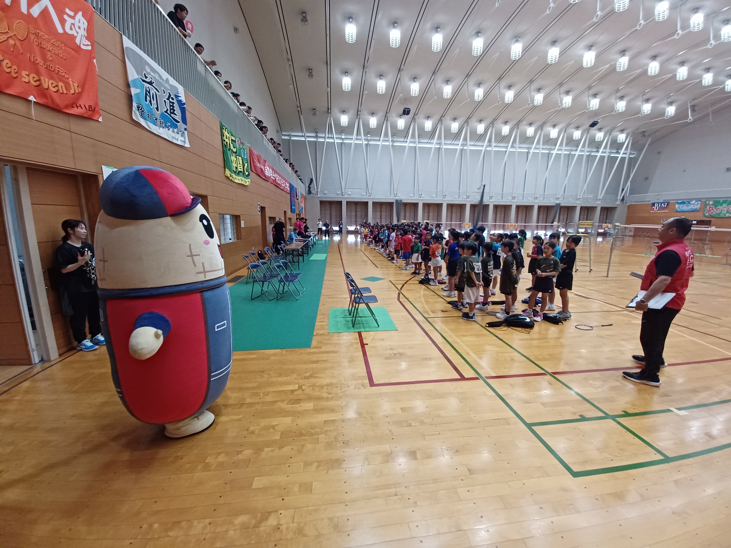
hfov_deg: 106.2
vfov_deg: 89.9
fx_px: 275
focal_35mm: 13
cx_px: 366
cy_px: 274
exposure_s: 1/50
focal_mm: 1.4
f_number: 2.2
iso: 160
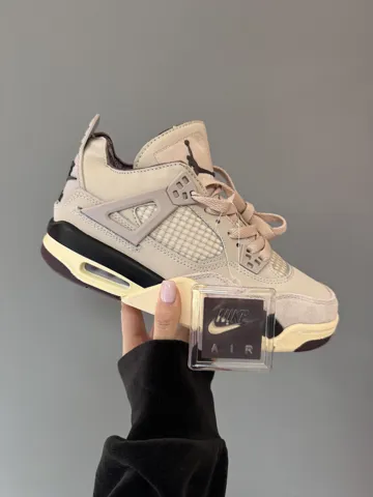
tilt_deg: -12.1
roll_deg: +0.3
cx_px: 186
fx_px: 345
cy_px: 248
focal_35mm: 24
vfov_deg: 71.6
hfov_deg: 56.8
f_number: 1.78
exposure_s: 1/74
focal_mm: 6.76
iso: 200
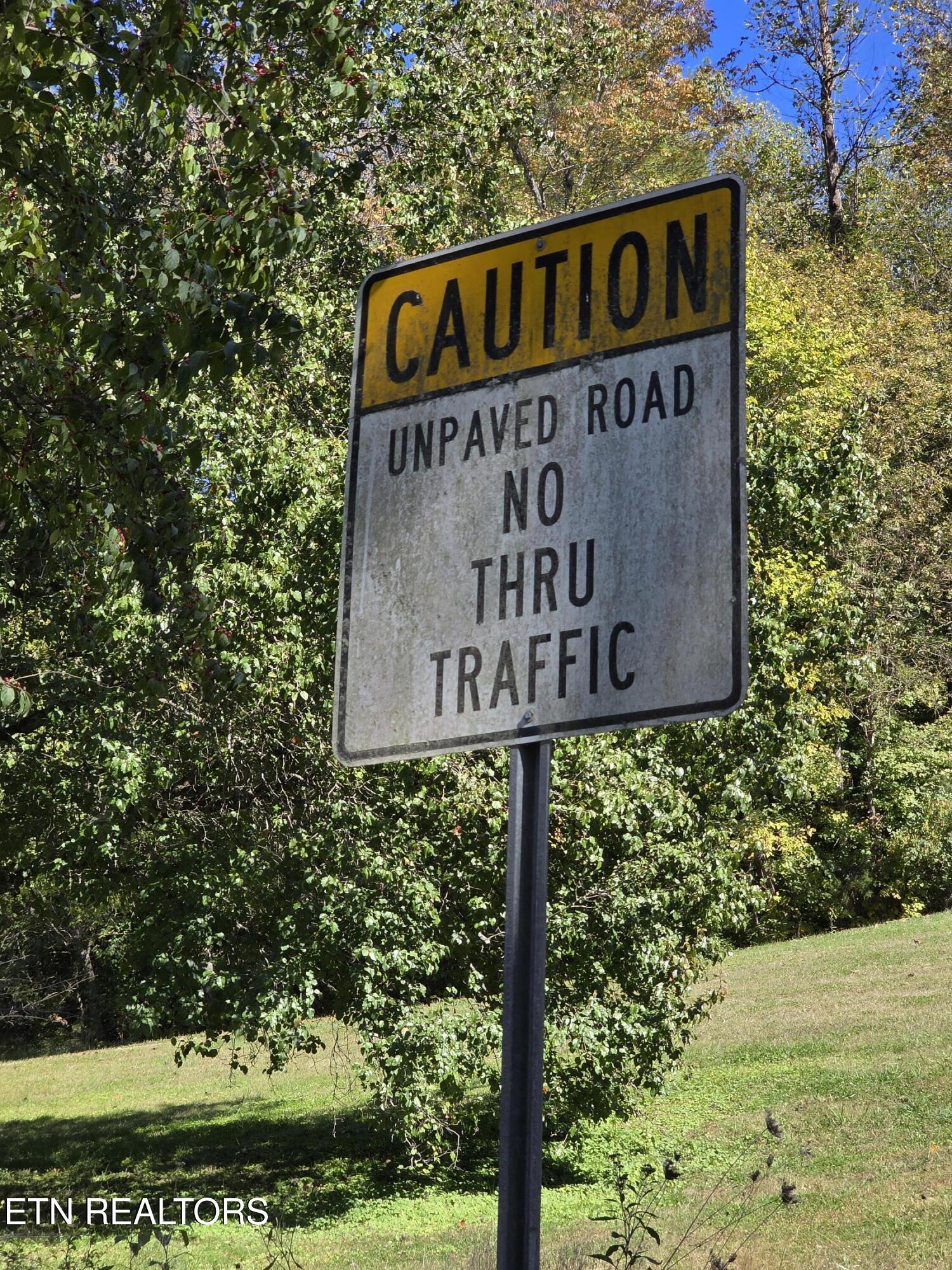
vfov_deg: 28.2
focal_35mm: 69
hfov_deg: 21.3
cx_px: 476
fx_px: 2530
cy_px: 635
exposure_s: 1/832
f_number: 2.4
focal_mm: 7.9
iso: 50
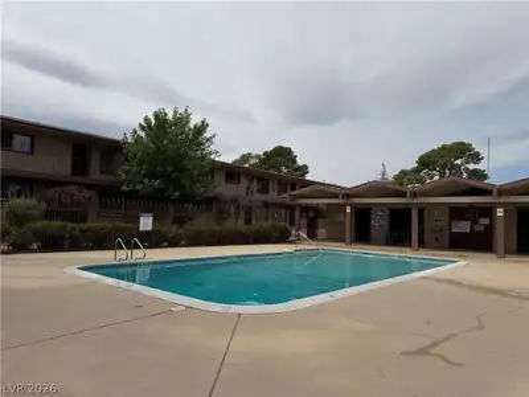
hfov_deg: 71.6
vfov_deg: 56.8
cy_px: 198
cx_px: 264
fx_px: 367
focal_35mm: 24
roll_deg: -2.7
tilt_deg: +2.6
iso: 80
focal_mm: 6.76
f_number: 1.78
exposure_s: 1/10309
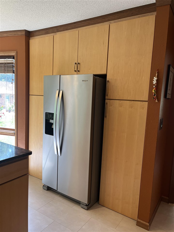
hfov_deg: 53.1
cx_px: 87
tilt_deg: -7.9
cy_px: 116
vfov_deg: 67.3
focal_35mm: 26
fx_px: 174
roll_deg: -3.1
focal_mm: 5.1
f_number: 1.6
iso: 100
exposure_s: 1/120
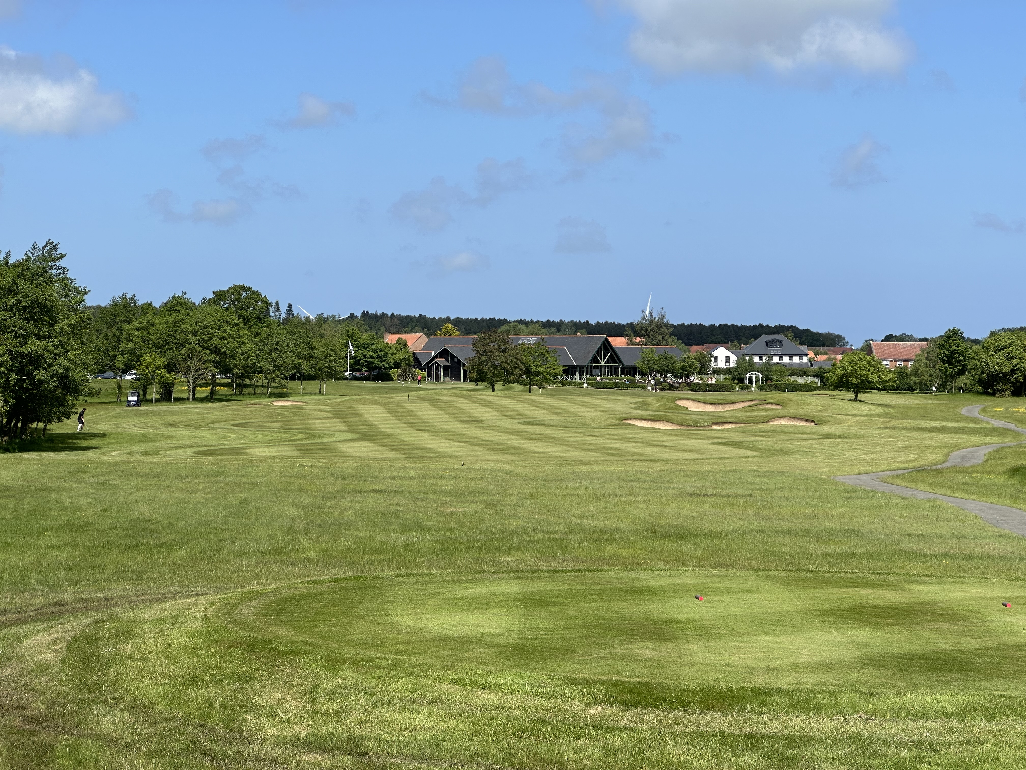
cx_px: 513
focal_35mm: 77
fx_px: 2282
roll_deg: -0.5
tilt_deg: -0.1
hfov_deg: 25.3
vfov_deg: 19.1
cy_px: 385
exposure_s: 1/927
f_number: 2.8
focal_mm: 9
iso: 32
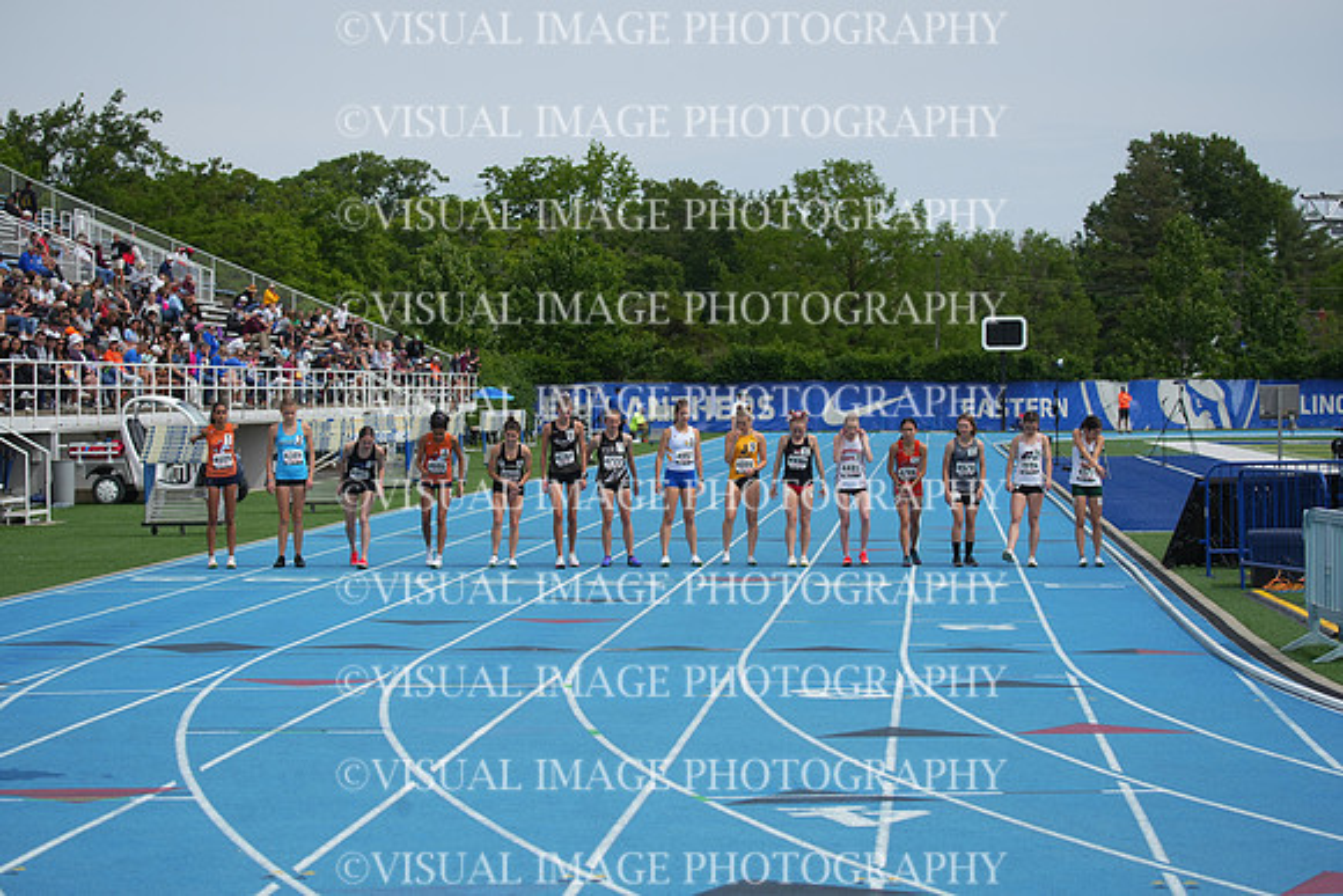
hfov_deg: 20.4
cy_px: 448
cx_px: 672
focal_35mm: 100
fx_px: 3731
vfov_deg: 13.7
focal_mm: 100
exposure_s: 1/1600
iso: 250
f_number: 5.6
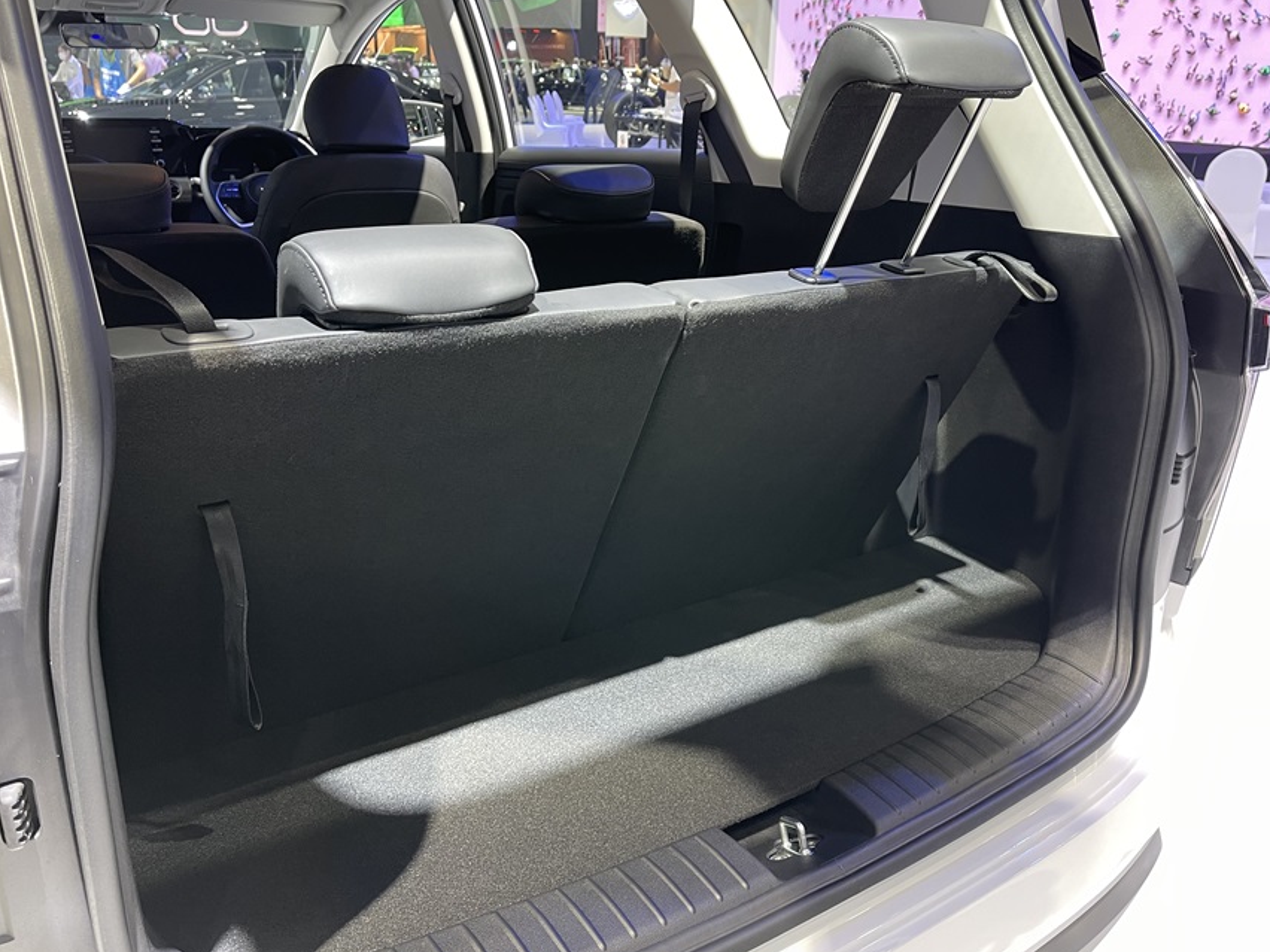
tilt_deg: -21.7
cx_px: 635
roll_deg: -0.3
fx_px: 1064
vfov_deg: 48.2
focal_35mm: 29
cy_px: 477
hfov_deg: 61.7
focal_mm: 5.1
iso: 160
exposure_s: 1/50
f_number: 1.6
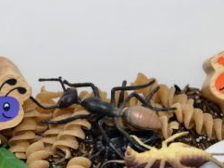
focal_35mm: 382
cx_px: 119
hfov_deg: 5.2
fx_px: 2469
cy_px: 122
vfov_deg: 3.9
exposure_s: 1/160
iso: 800
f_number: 5.6
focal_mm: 160
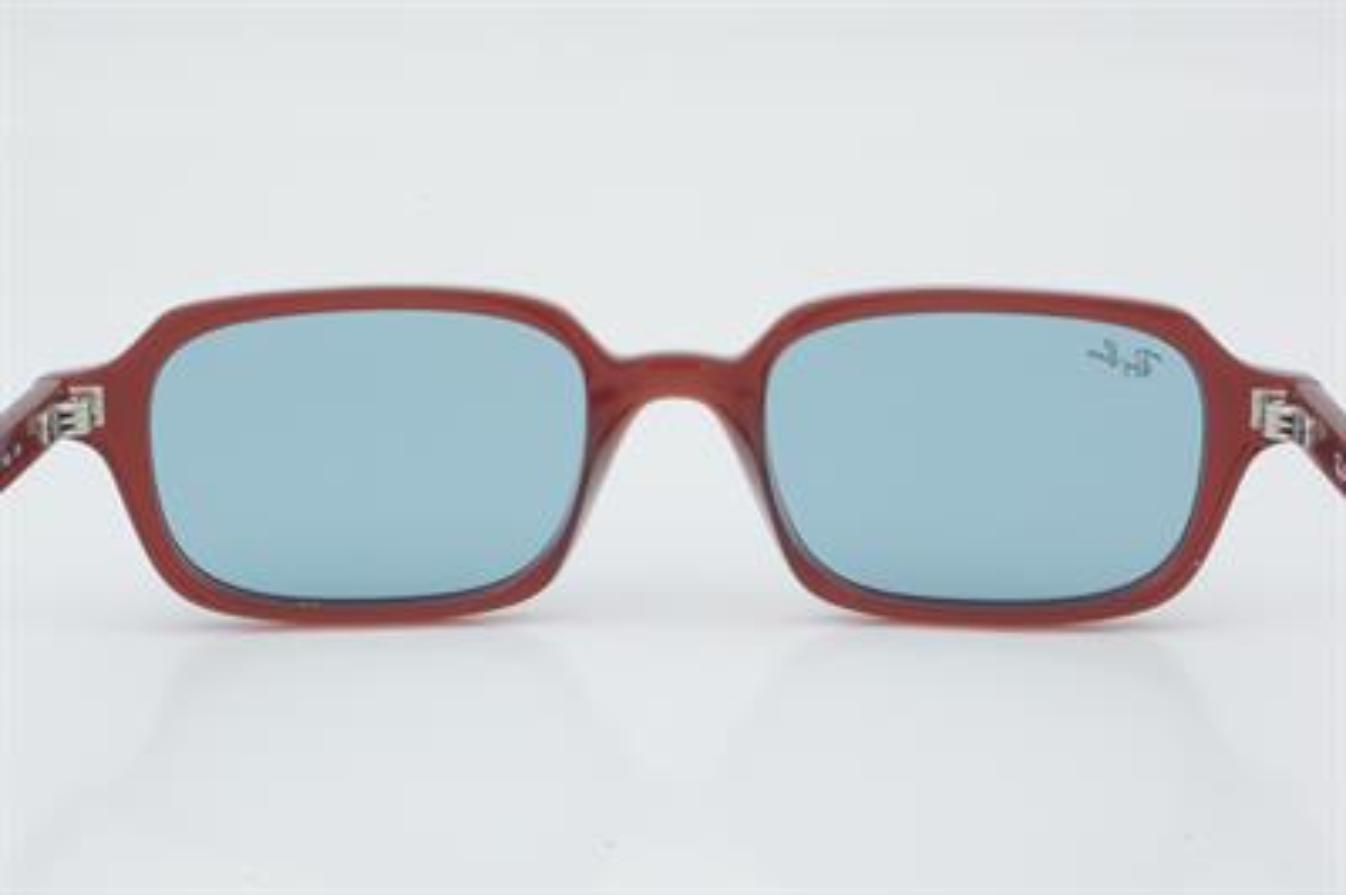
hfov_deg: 24.6
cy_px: 448
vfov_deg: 16.5
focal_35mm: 82
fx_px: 3082
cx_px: 673
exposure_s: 1/3
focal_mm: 55
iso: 100
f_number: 32
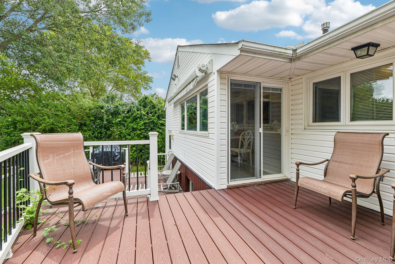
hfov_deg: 100.4
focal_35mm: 15
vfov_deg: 77.3
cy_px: 132
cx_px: 198
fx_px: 165
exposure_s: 1/400
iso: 250
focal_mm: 15
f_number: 9
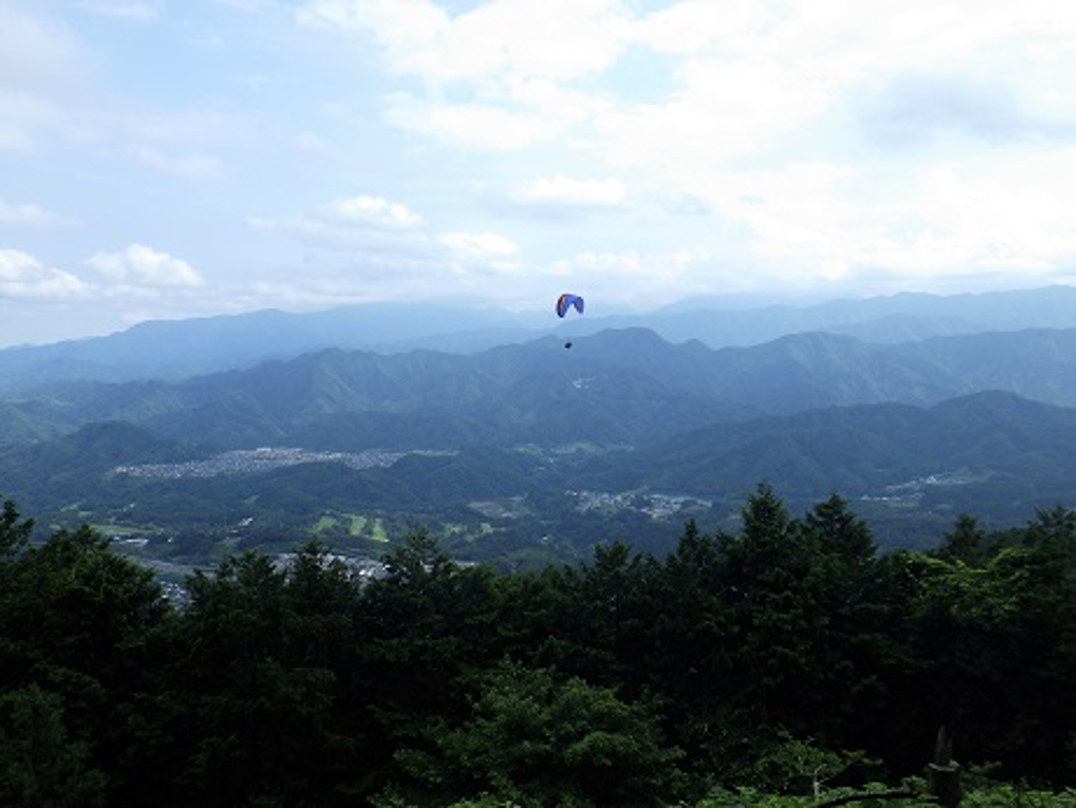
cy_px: 404
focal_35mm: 28
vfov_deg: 49.8
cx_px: 538
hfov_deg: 63.4
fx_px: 871
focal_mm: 5
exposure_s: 1/640
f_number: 4.2
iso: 125
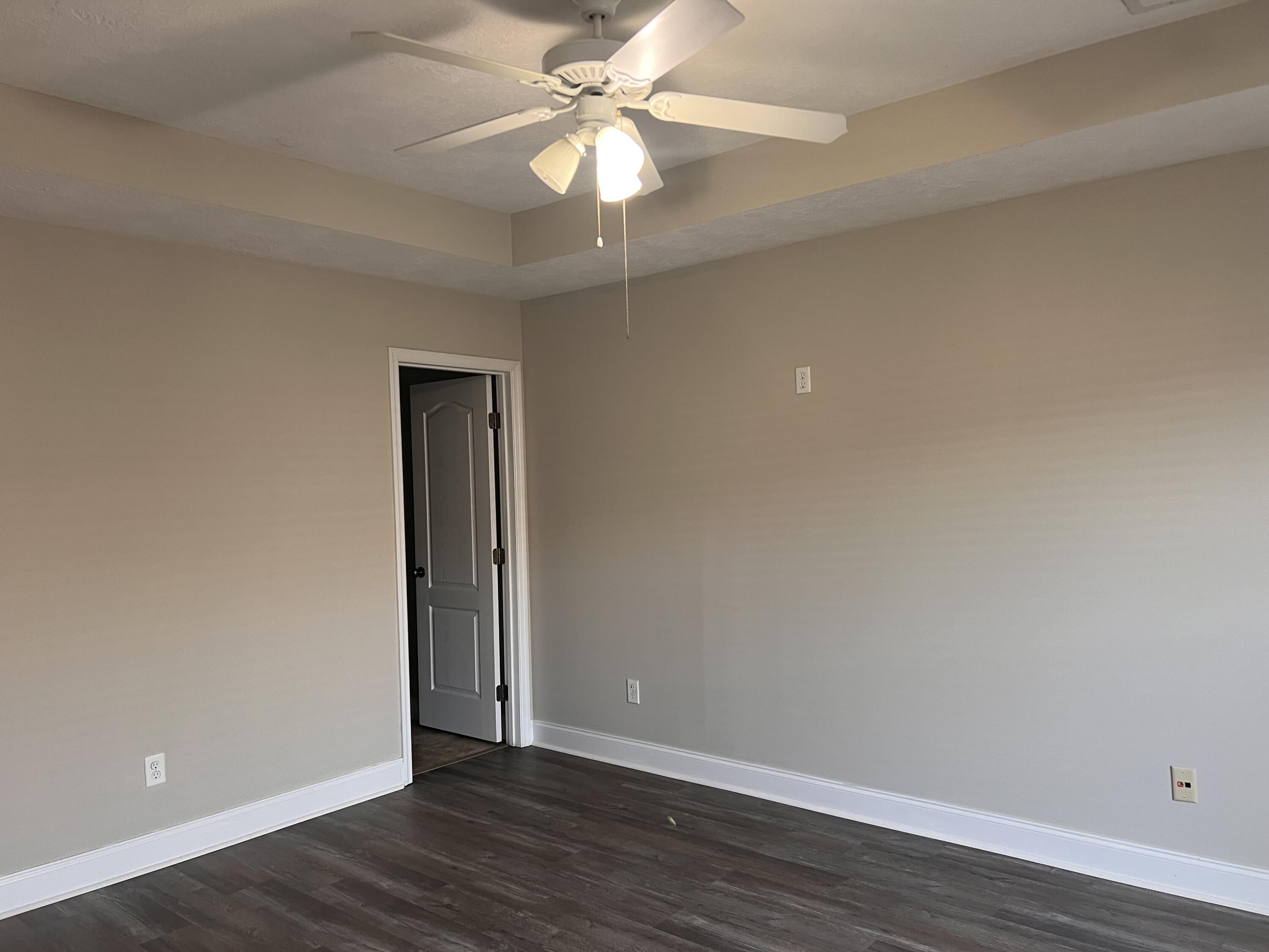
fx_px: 953
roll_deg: +1.8
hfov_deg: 67.3
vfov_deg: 53.1
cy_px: 476
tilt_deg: +0.5
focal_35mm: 26
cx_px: 634
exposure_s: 1/60
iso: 100
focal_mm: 5.7
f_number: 1.5
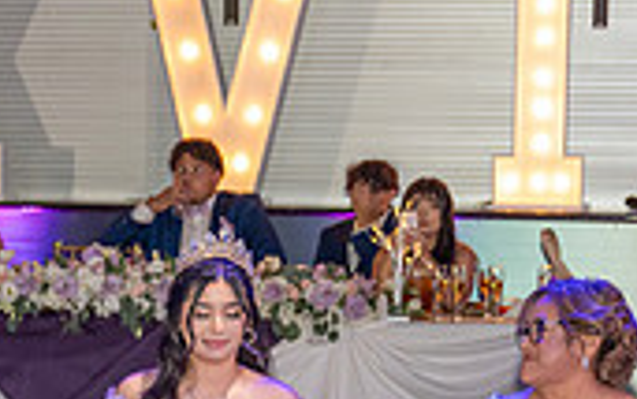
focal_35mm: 149
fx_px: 2588
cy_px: 617
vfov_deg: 8.6
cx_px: 246
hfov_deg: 14.0
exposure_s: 1/125
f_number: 3.5
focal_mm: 43
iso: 1000
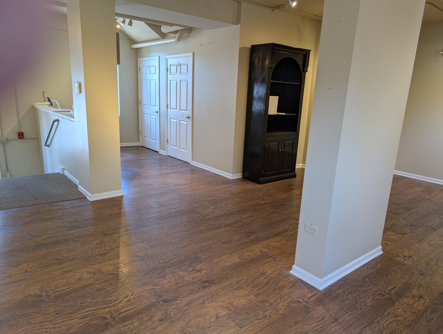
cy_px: 167
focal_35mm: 24
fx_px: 308
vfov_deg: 56.9
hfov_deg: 71.5
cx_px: 222
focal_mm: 6.9
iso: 21
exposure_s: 1/178
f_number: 1.68
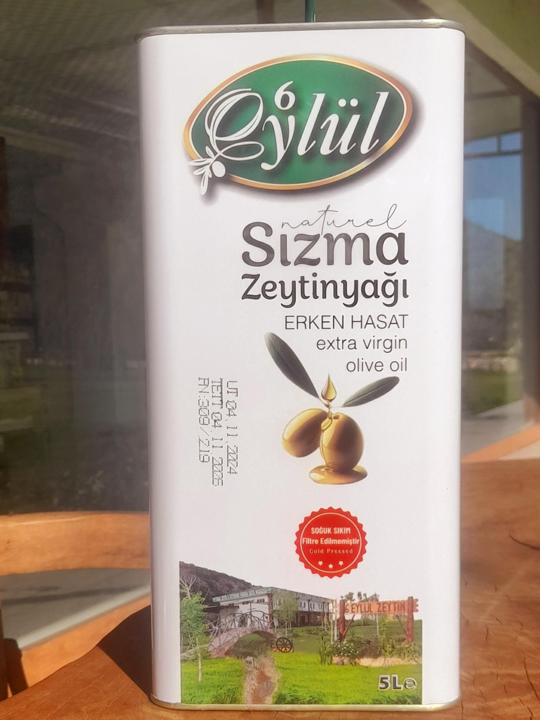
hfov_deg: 54.9
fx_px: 520
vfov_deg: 69.4
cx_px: 270
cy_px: 360
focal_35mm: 25
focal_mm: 4.6
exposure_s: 1/769
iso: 20
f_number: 2
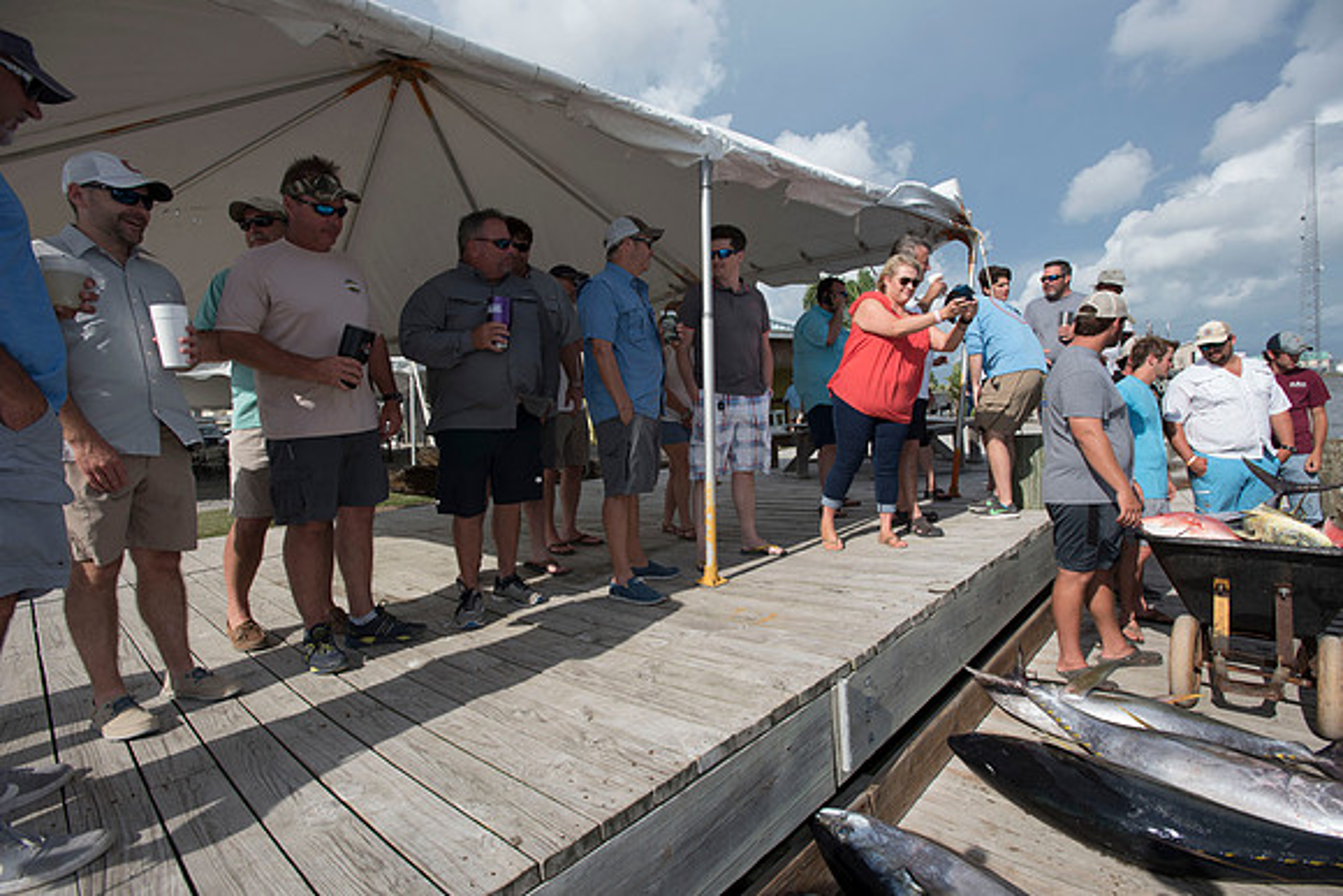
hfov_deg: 93.3
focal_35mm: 17
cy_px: 448
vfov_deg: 70.5
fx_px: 634
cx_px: 672
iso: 250
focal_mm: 17
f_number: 5.6
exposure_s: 1/1000
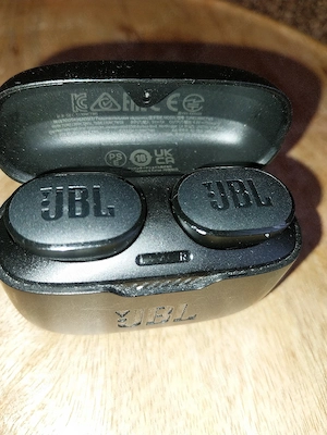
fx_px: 327
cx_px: 164
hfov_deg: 53.1
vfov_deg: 67.3
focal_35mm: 26
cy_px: 218
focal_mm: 4
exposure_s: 1/60.2
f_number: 1.8
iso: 32
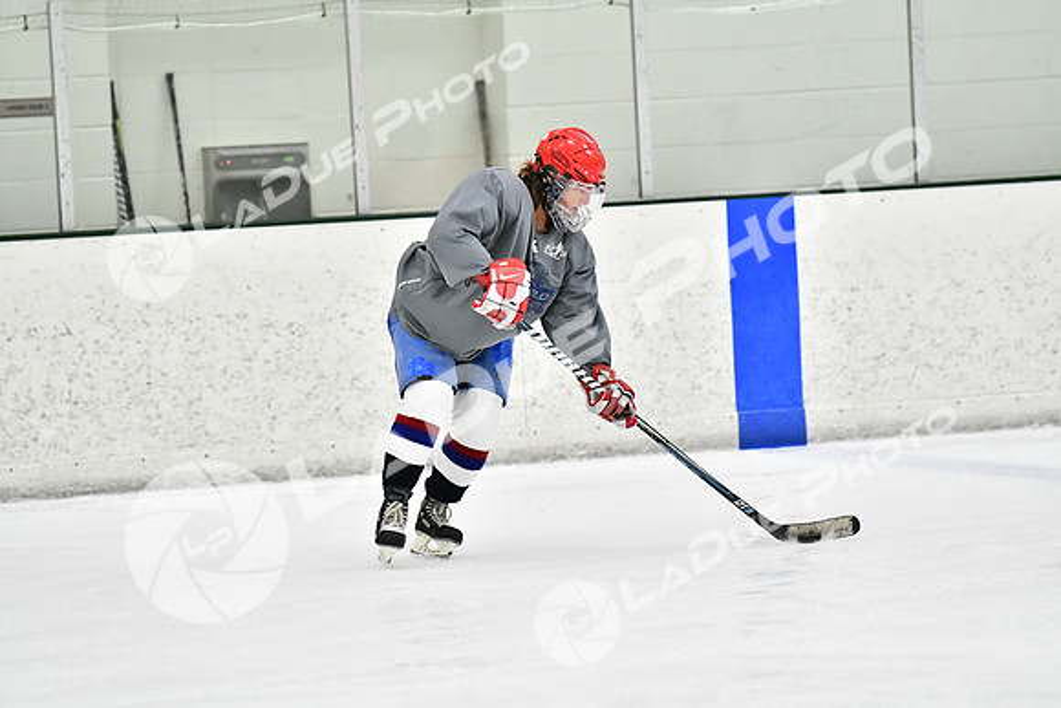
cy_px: 354
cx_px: 530
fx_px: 5527
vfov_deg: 7.3
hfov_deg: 11.0
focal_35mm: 188
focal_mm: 125
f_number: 2.8
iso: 5000
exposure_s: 1/1250
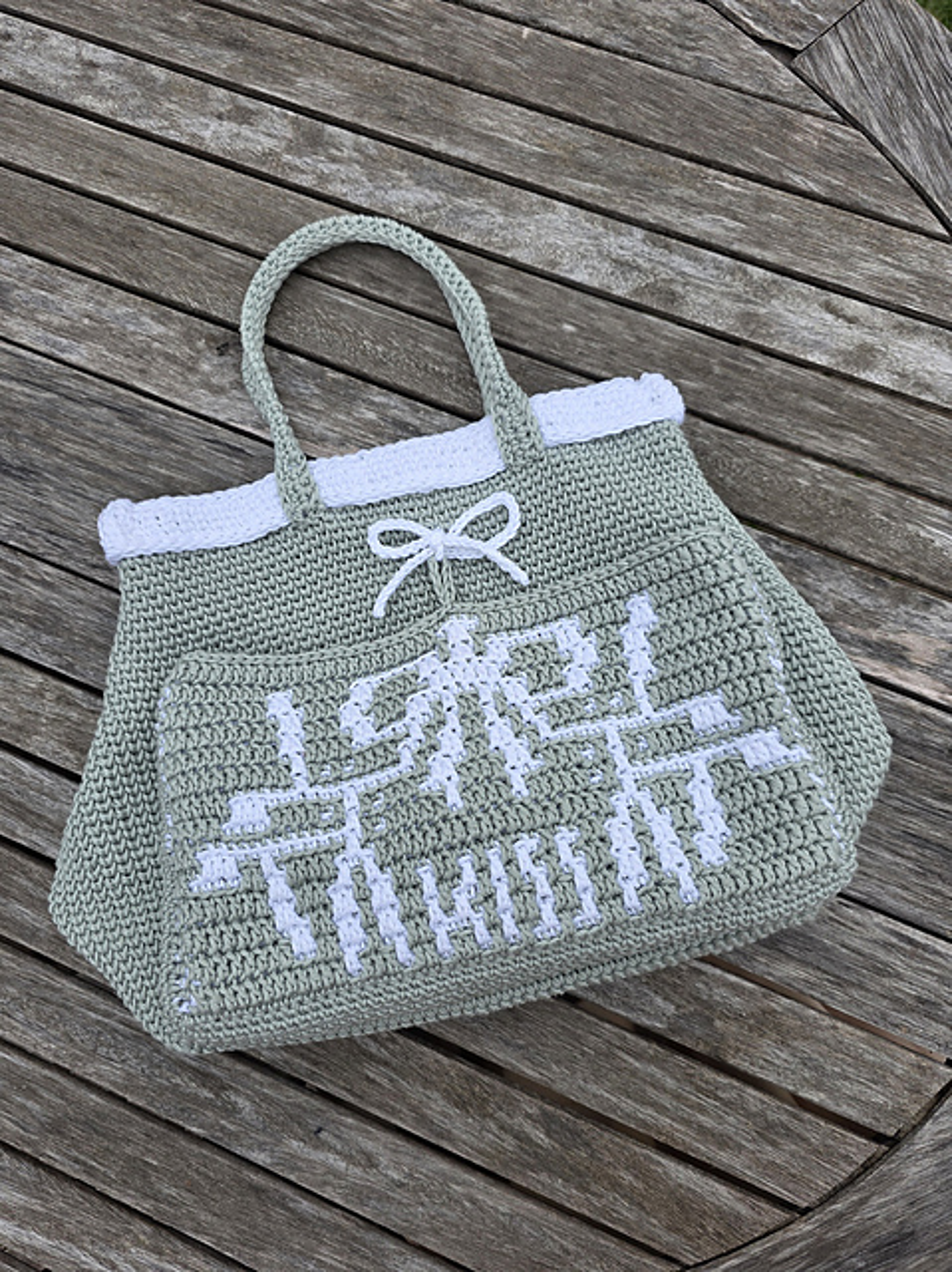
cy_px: 636
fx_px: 845
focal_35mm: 23
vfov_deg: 74.0
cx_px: 476
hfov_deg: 58.8
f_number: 1.7
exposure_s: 1/359
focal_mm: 6.3
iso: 50
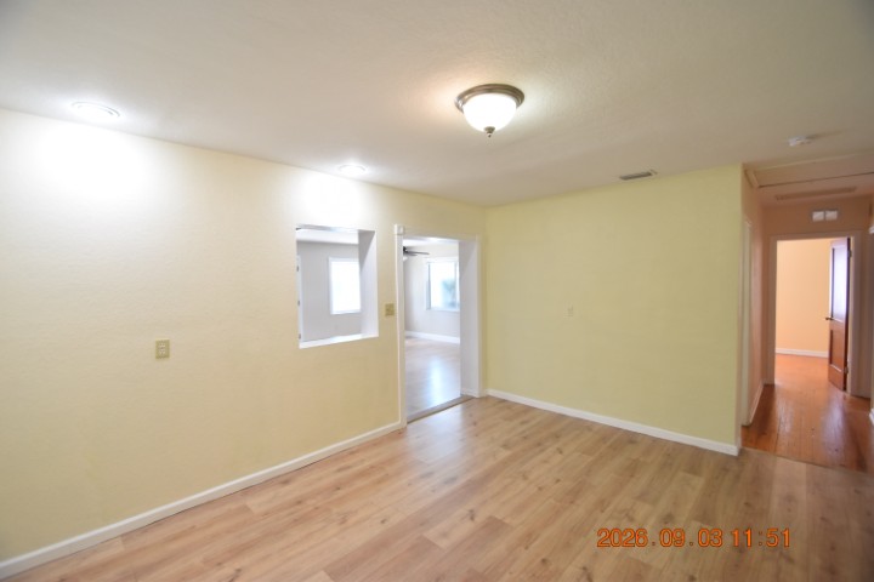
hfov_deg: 100.4
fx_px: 364
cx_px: 437
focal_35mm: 15
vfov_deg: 77.3
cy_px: 291
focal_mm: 10
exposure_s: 1/60
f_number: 4
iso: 560
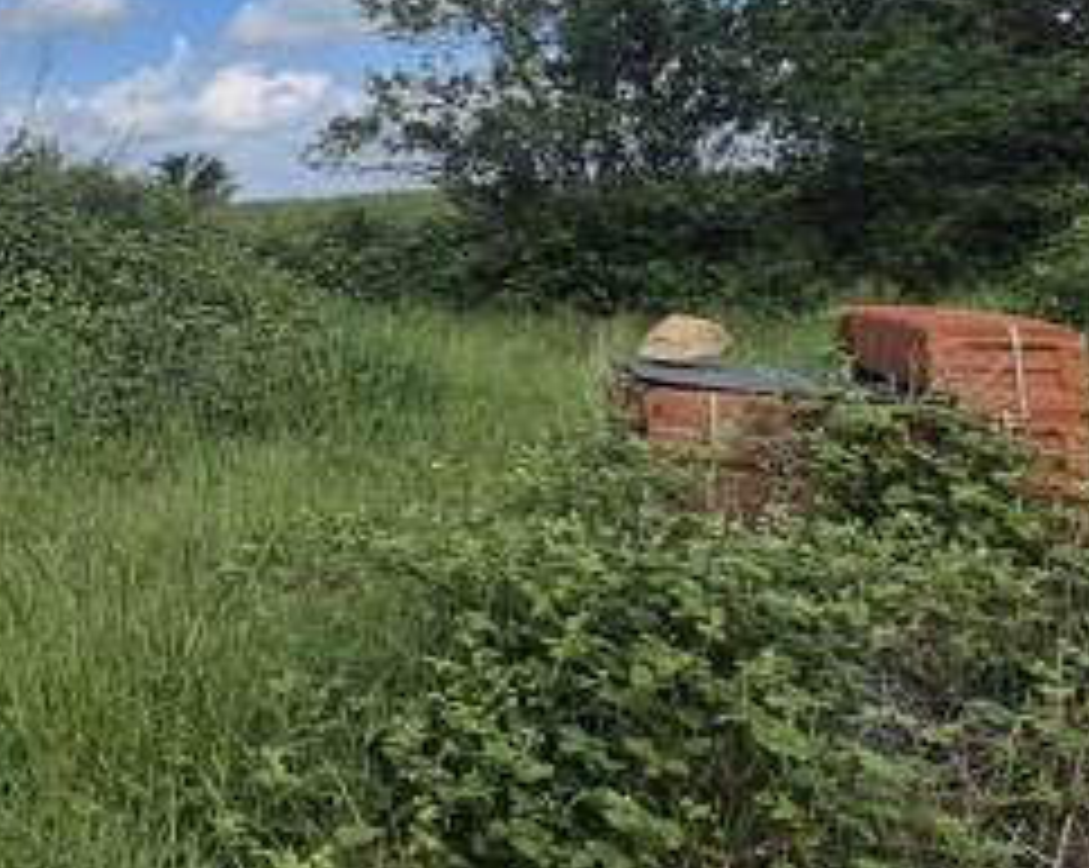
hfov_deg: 29.2
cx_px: -504
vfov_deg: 34.2
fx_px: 1352
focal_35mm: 42
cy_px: 135
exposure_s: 1/3040
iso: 50
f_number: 2.2
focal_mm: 2.2
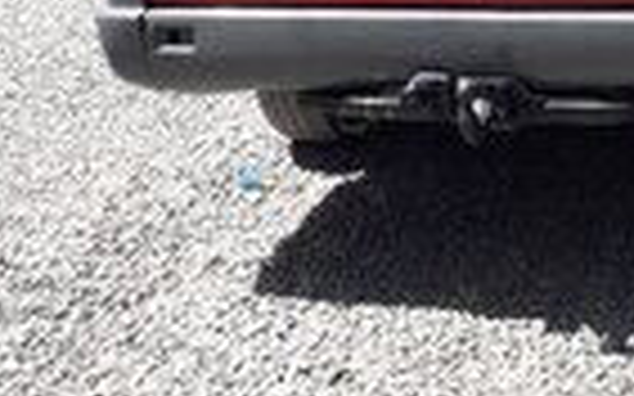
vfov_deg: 11.3
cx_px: 558
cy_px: -464
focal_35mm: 101
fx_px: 1744
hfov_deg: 20.2
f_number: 1.9
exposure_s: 1/812
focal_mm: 3.6
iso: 40
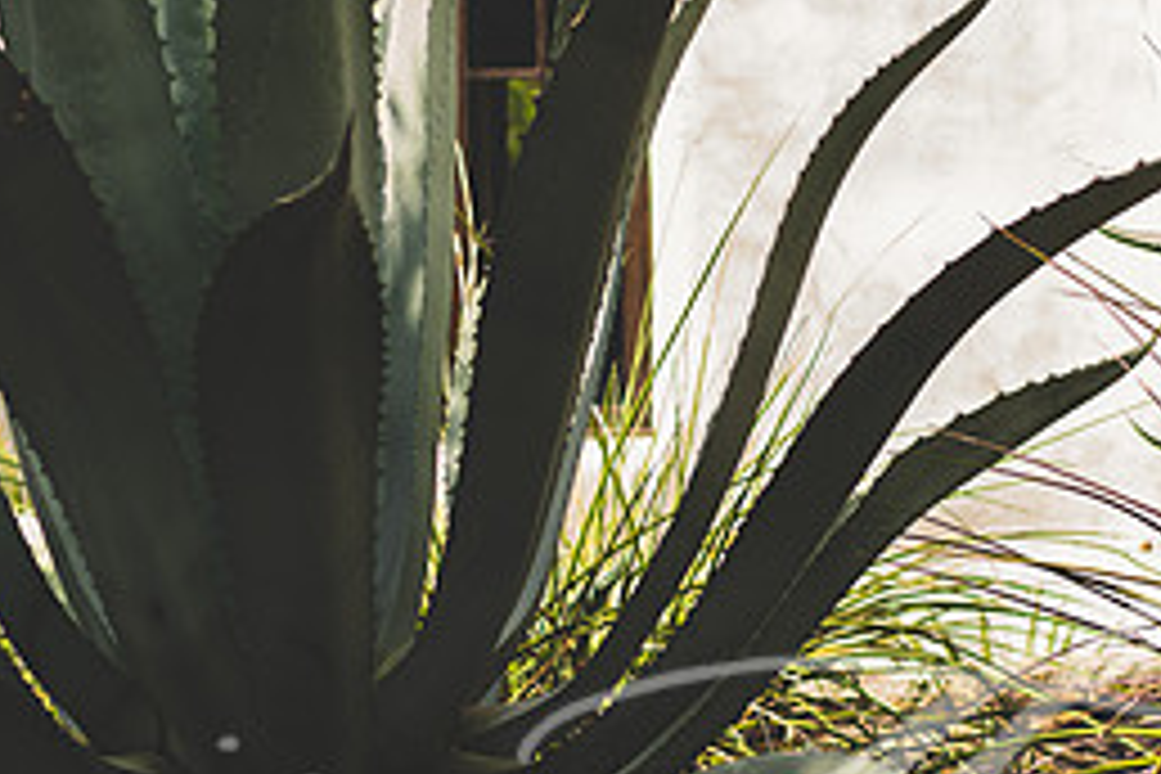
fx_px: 3773
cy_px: 326
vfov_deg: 11.7
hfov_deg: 17.3
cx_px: 963
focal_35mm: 117
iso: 50
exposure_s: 1/500
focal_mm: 35
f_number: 2
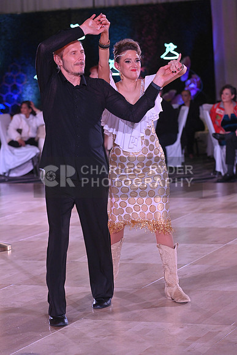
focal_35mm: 110
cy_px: 178
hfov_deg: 12.5
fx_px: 1086
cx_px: 118
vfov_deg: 18.6
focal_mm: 110
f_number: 4.5
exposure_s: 1/400
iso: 2000
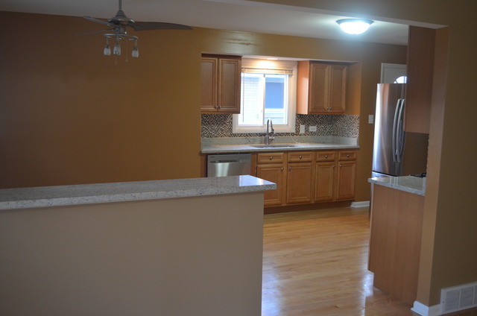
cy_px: 158
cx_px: 238
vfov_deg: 36.7
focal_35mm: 36
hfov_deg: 53.2
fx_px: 476
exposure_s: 1/50
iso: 800
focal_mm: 24
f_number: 4
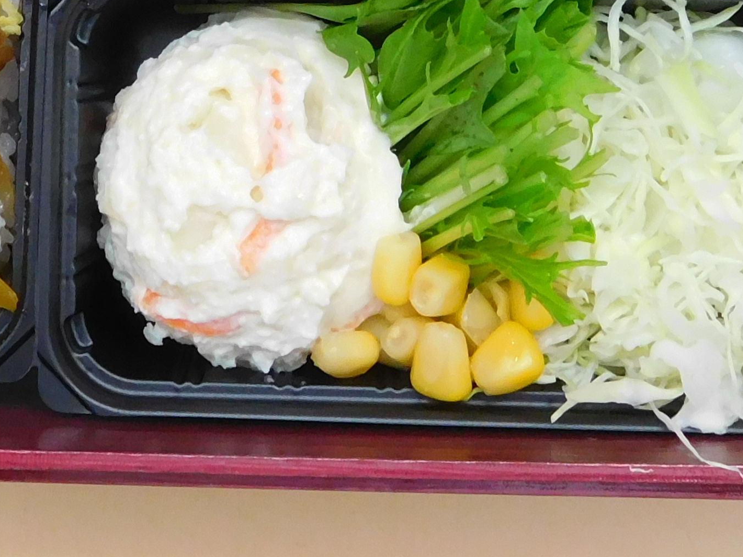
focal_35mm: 85
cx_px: 281
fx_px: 1824
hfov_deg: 23.0
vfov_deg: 16.4
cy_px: -179
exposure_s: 1/30
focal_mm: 4.5
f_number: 3.4
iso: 280
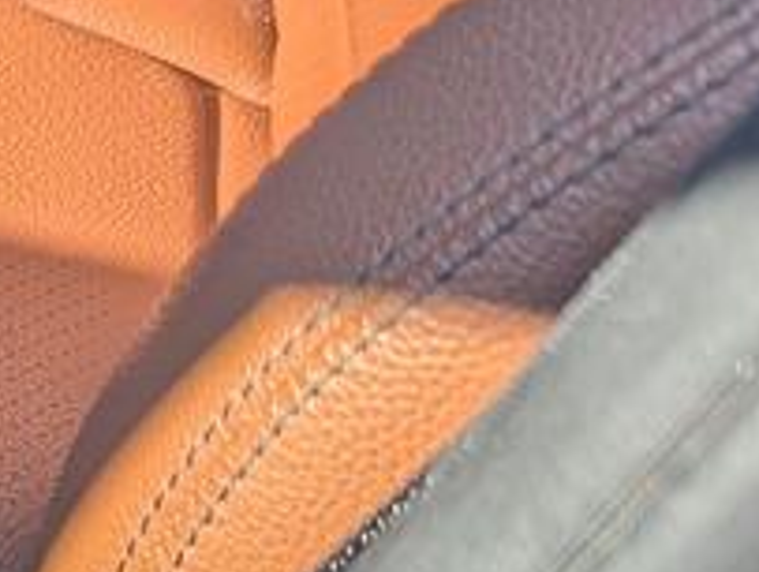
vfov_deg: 9.7
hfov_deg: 10.9
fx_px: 3317
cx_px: -1127
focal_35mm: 151
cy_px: 654
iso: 43
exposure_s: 1/1078
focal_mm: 6.81
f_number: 1.85
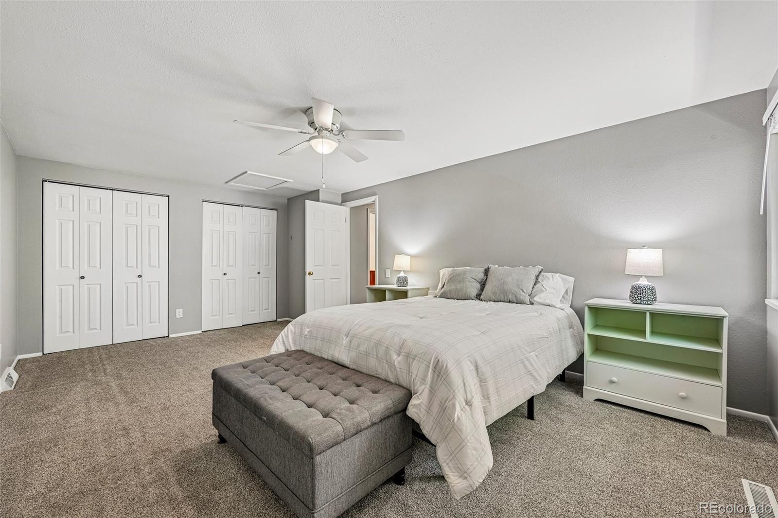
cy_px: 259
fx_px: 302
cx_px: 389
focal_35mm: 14
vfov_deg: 81.2
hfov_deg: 104.3
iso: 400
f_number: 10
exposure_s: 1/10
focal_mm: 14
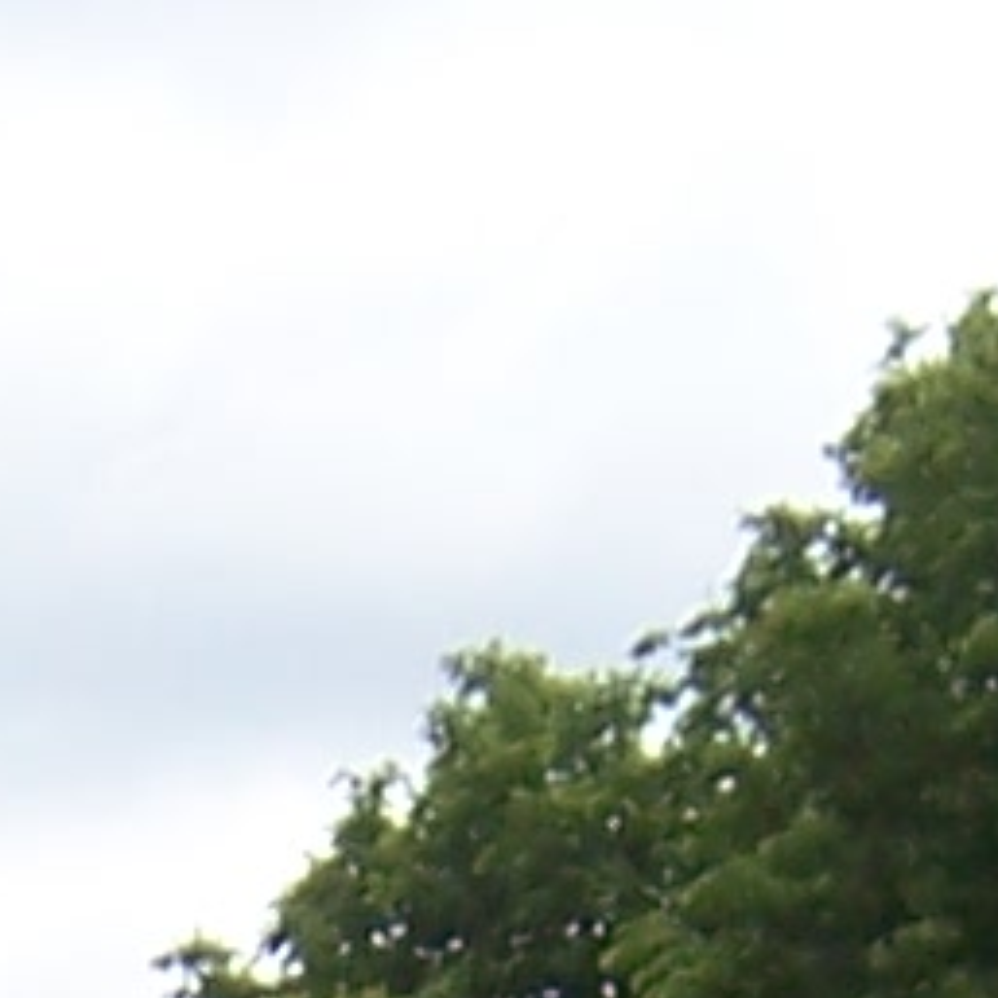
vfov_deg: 4.2
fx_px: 13015
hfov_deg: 4.4
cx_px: -551
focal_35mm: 399
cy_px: 3312
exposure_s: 1/400
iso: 80
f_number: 5
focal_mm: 7.7
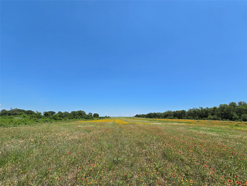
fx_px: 93
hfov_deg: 106.2
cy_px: 93
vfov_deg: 89.9
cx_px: 124
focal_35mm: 13
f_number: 2.2
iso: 50
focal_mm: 2.2
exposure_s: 1/2767
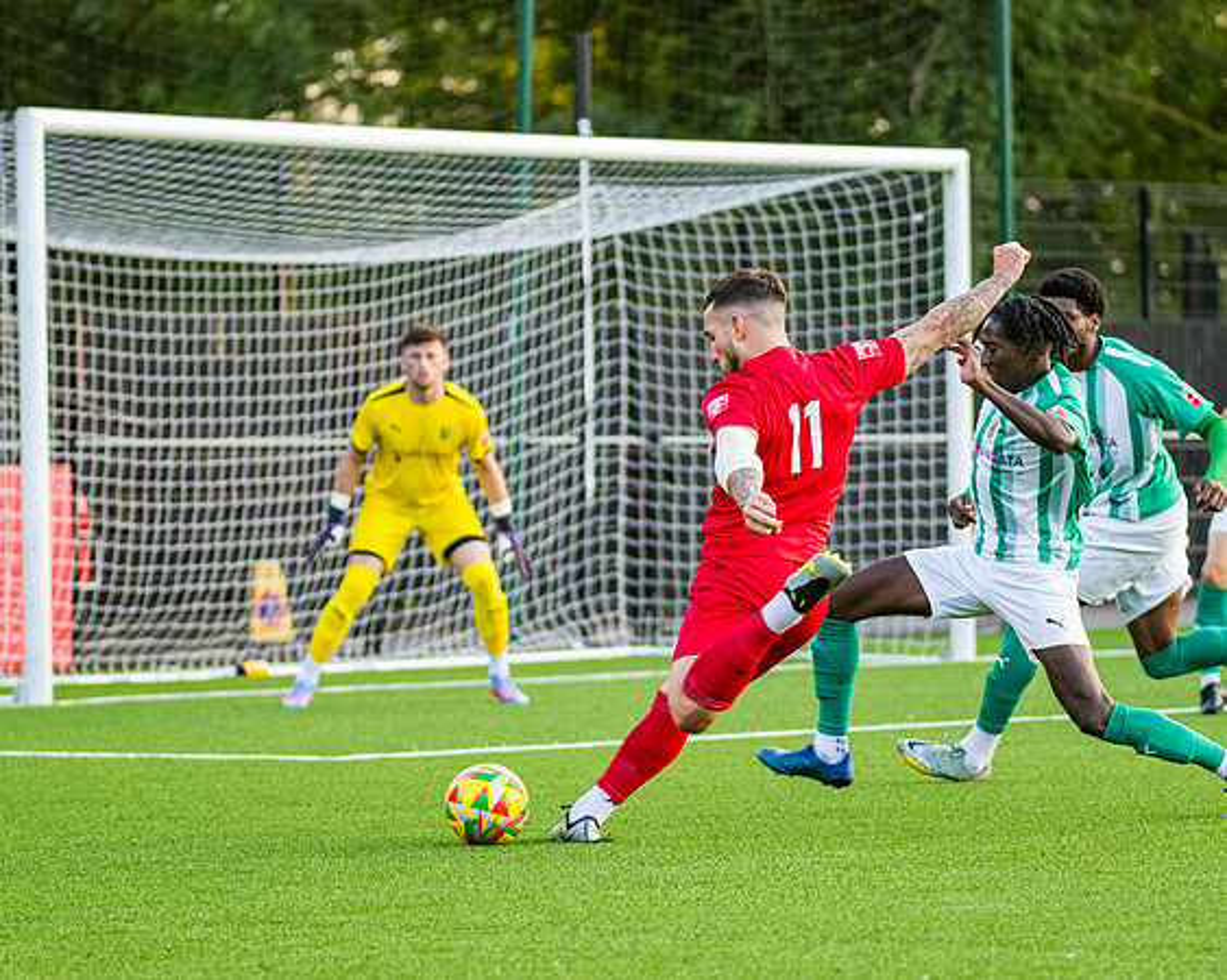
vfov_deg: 6.2
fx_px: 9074
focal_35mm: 250
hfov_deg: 7.7
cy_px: 499
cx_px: 706
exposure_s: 1/1000
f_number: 2.8
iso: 1250
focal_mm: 135
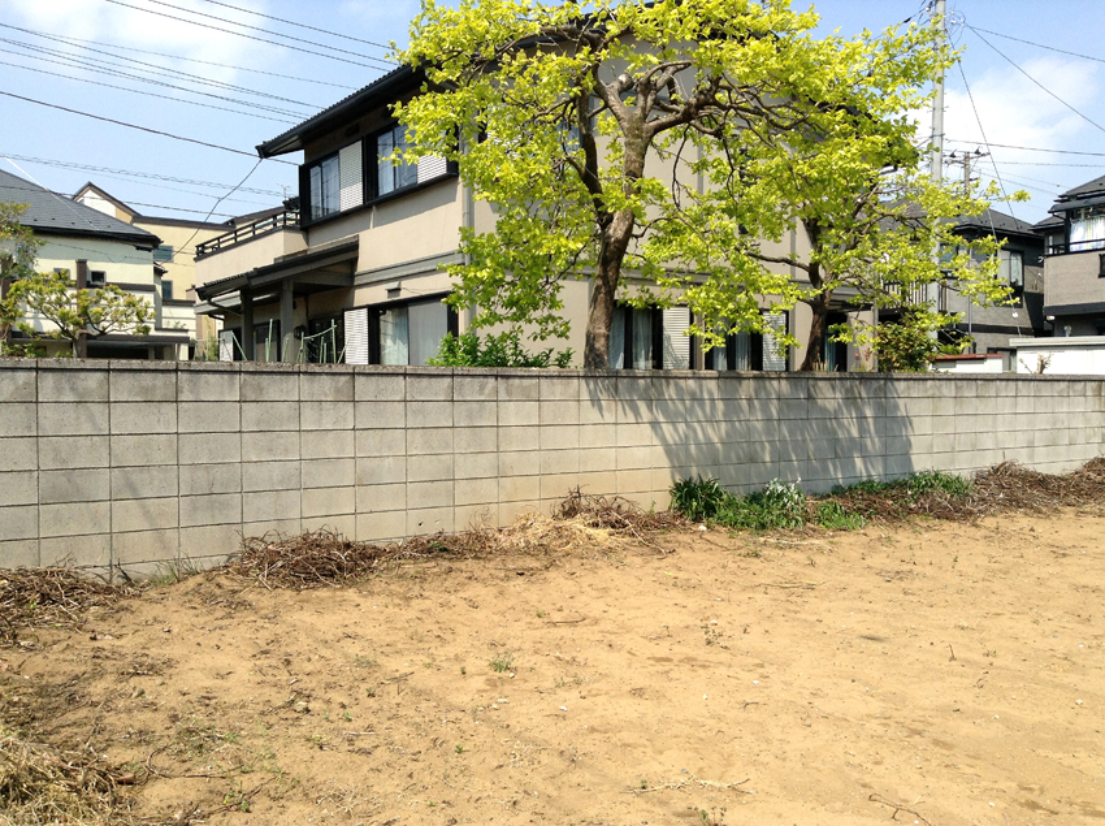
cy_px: 413
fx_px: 1052
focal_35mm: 33
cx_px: 552
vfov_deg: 42.8
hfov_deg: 55.4
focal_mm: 3.3
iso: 32
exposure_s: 1/935
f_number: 2.4
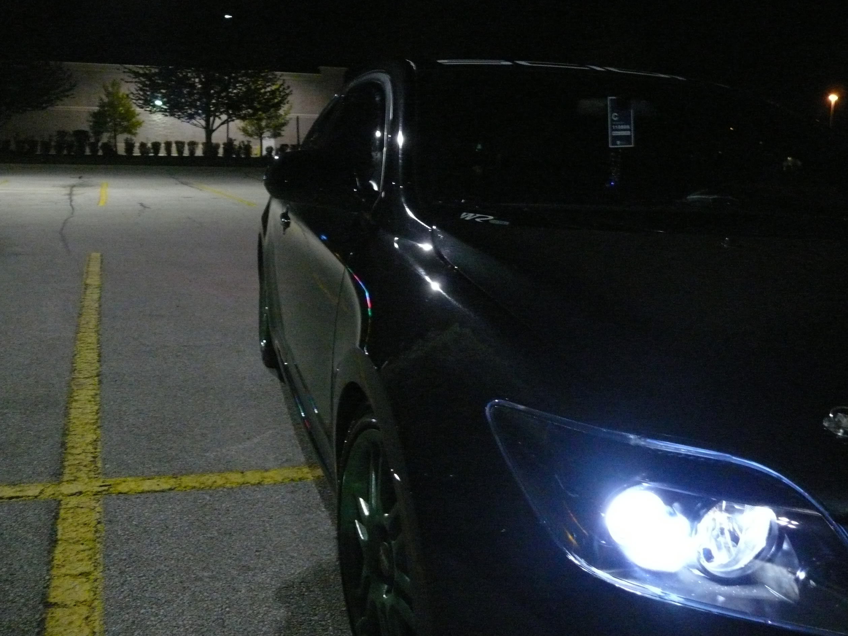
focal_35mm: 35
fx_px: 857
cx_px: 424
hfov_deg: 52.6
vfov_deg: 40.7
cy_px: 318
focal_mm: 7.4
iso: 800
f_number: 2.8
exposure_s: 1/15
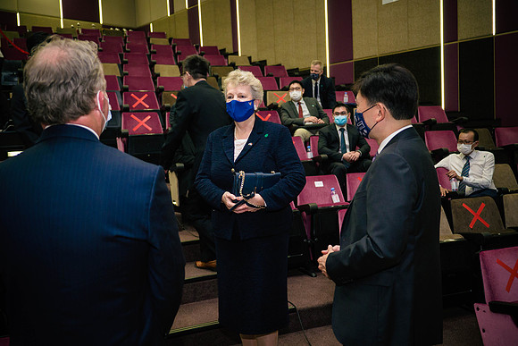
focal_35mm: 34
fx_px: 494
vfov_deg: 38.6
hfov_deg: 55.3
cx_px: 259
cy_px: 173
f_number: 1.8
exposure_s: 1/100
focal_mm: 16
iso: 1250
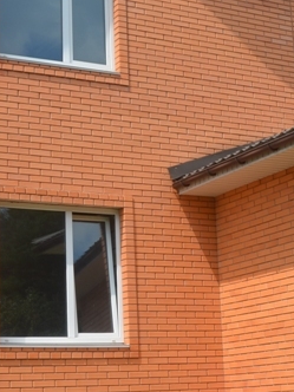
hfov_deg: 18.4
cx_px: 142
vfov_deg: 24.4
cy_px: 153
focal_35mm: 80
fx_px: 906
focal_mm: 18
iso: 100
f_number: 9
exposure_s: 1/320
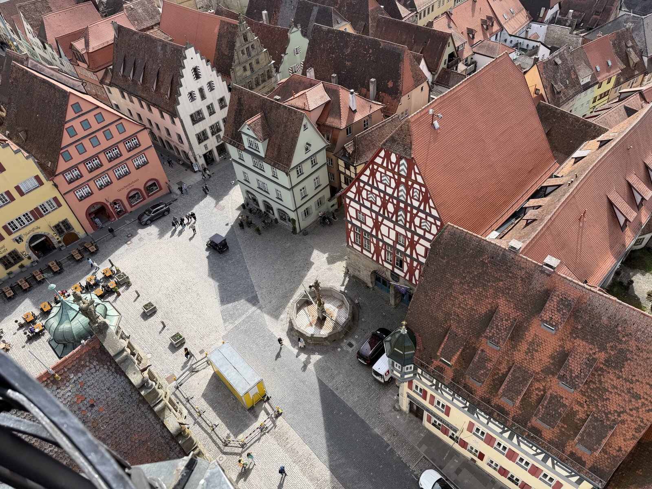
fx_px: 452
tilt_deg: -47.0
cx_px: 326
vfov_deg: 56.8
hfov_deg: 71.6
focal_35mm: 24
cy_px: 244
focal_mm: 6.76
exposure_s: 1/2169
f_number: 1.78
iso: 80
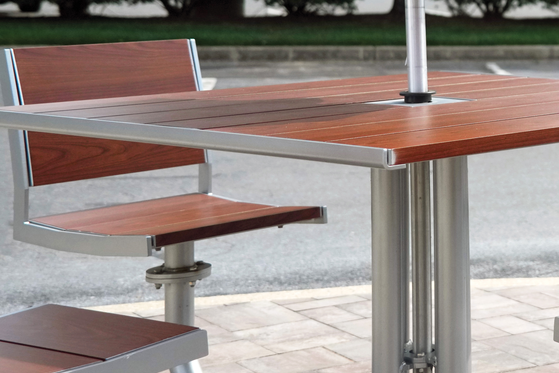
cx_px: 626
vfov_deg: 12.7
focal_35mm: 107
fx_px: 1661
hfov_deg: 18.3
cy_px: 75
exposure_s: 1/6400
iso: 1000
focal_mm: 46
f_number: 4.5
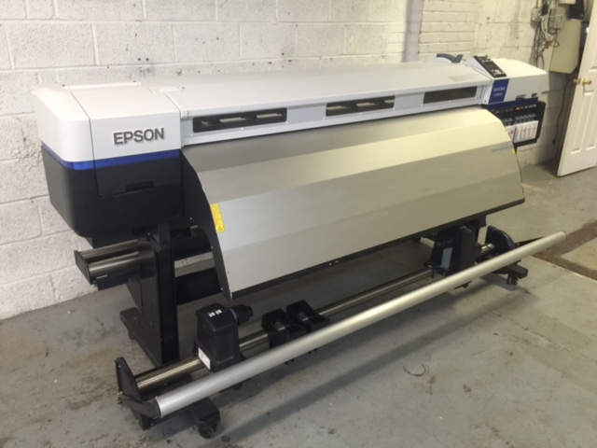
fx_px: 500
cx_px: 298
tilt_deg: -22.3
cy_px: 224
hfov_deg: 61.7
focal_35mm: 29
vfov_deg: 48.2
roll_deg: -1.7
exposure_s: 1/15
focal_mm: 4.15
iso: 100
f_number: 2.2
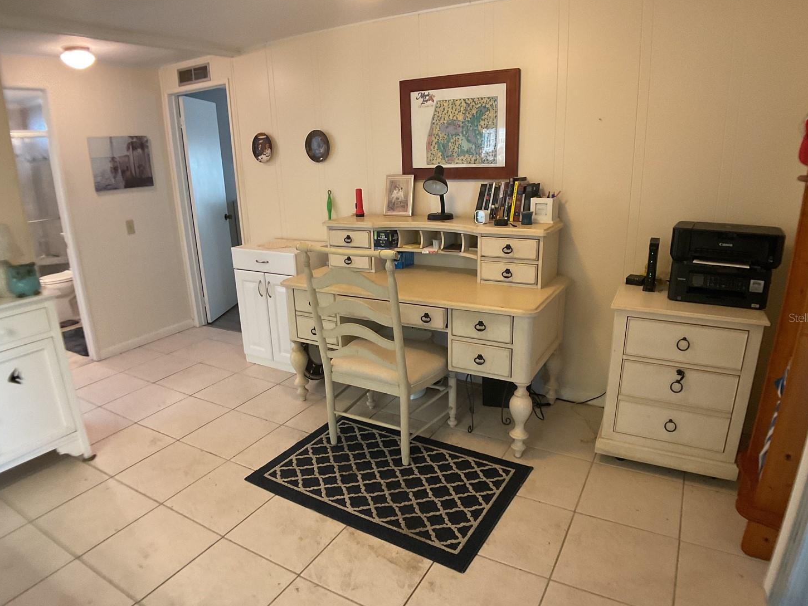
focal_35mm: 32
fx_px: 747
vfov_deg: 44.2
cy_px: 317
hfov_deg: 56.8
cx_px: 396
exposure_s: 1/60
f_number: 1.8
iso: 160
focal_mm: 3
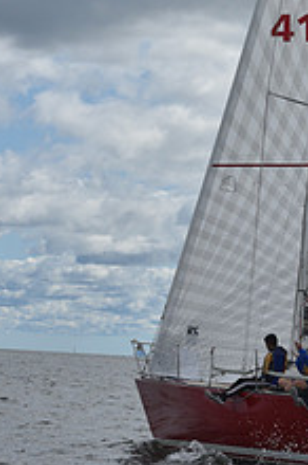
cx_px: 343
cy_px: 36
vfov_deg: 11.1
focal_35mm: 185
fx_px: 2381
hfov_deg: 7.4
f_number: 11
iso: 250
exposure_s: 1/800
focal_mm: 70
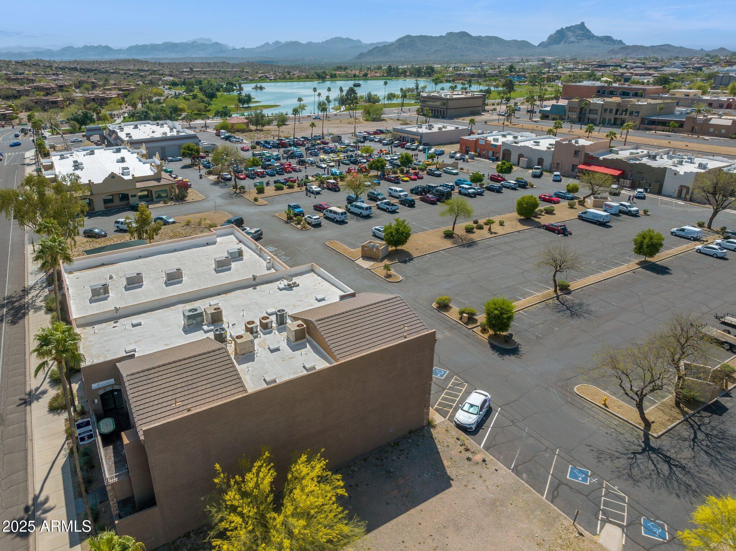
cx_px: 368
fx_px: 510
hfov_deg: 71.6
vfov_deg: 56.8
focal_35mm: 24
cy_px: 276
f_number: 5.6
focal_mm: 12.29
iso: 100
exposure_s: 1/640
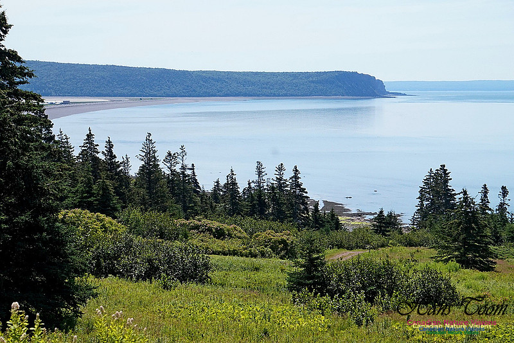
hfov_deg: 24.6
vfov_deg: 16.6
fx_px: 1178
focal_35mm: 82
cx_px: 257
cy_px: 172
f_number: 10
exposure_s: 1/1250
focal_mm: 55
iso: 800
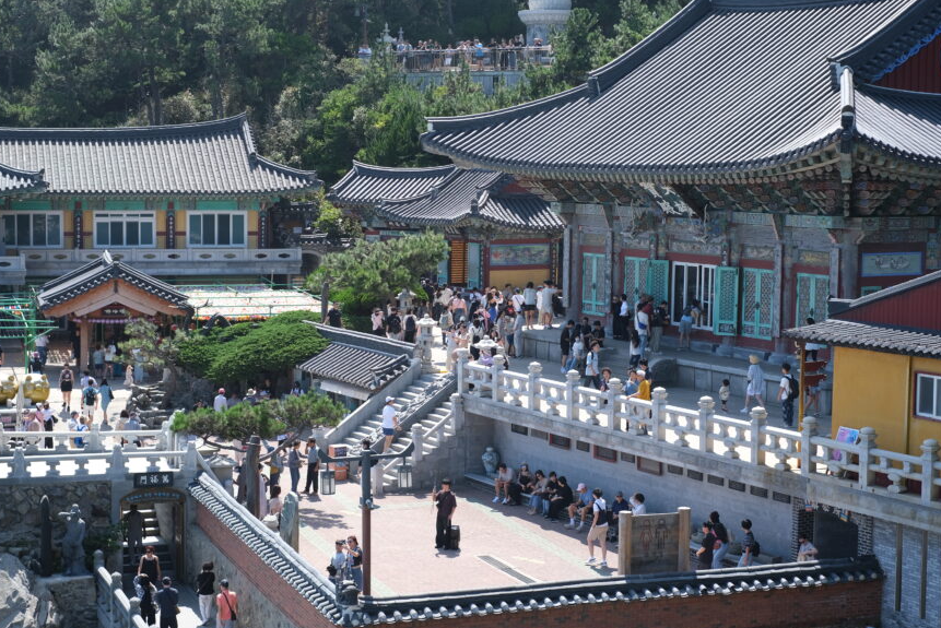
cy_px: 292
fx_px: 1648
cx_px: 438
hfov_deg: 31.9
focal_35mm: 63
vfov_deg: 21.6
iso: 160
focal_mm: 35
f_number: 4
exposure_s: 1/550
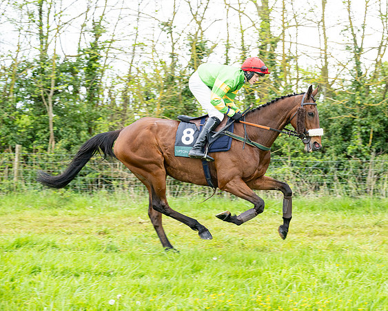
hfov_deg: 23.0
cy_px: 148
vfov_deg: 18.5
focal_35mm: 83
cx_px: 245
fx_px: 951
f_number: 5
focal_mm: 70
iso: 400
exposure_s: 1/500
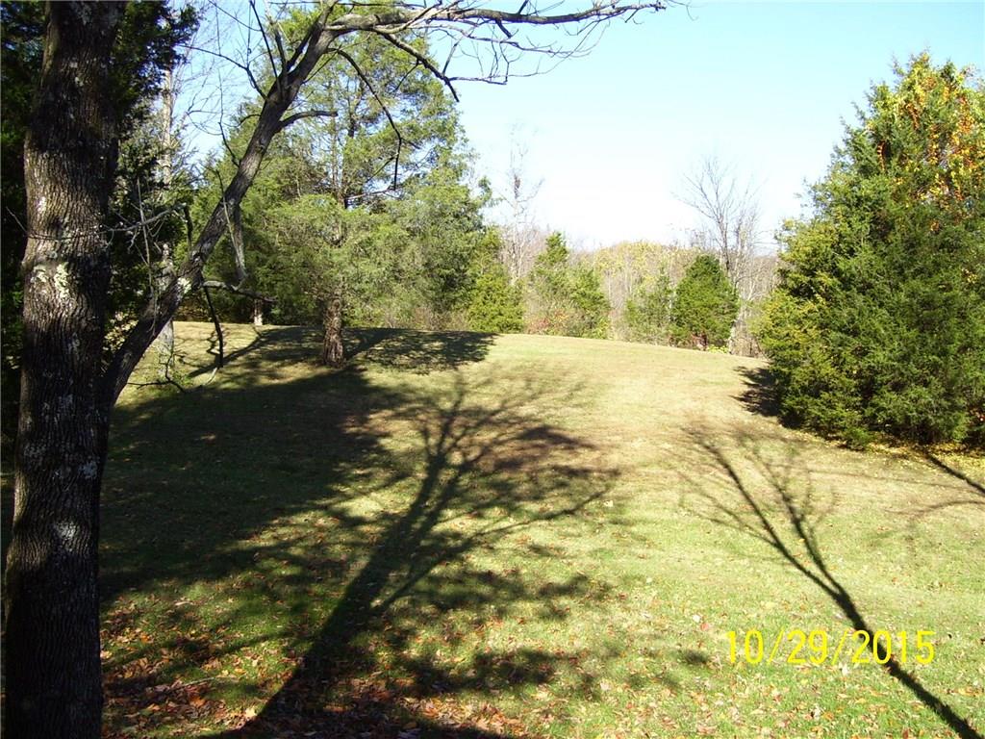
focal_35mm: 36
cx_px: 492
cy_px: 370
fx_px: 1024
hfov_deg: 51.4
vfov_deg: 39.7
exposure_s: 1/750
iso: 80
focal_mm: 6
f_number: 2.7
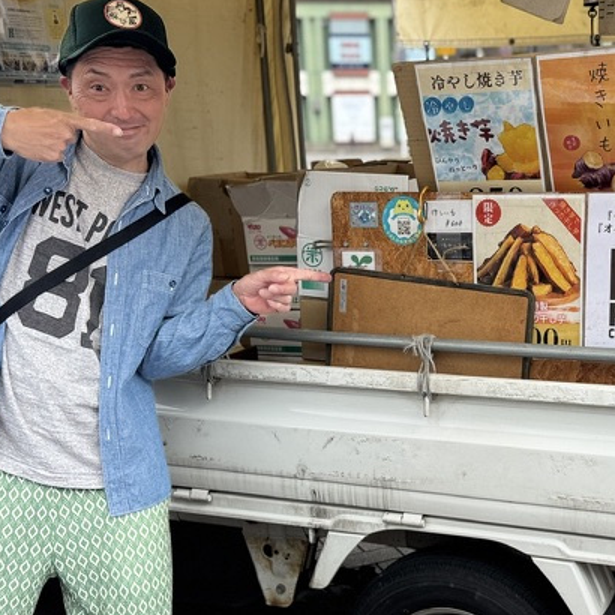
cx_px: 464
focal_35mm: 53
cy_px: 417
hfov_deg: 31.6
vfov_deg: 31.9
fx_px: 1065
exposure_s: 1/1818
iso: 80
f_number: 1.78
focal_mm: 6.76
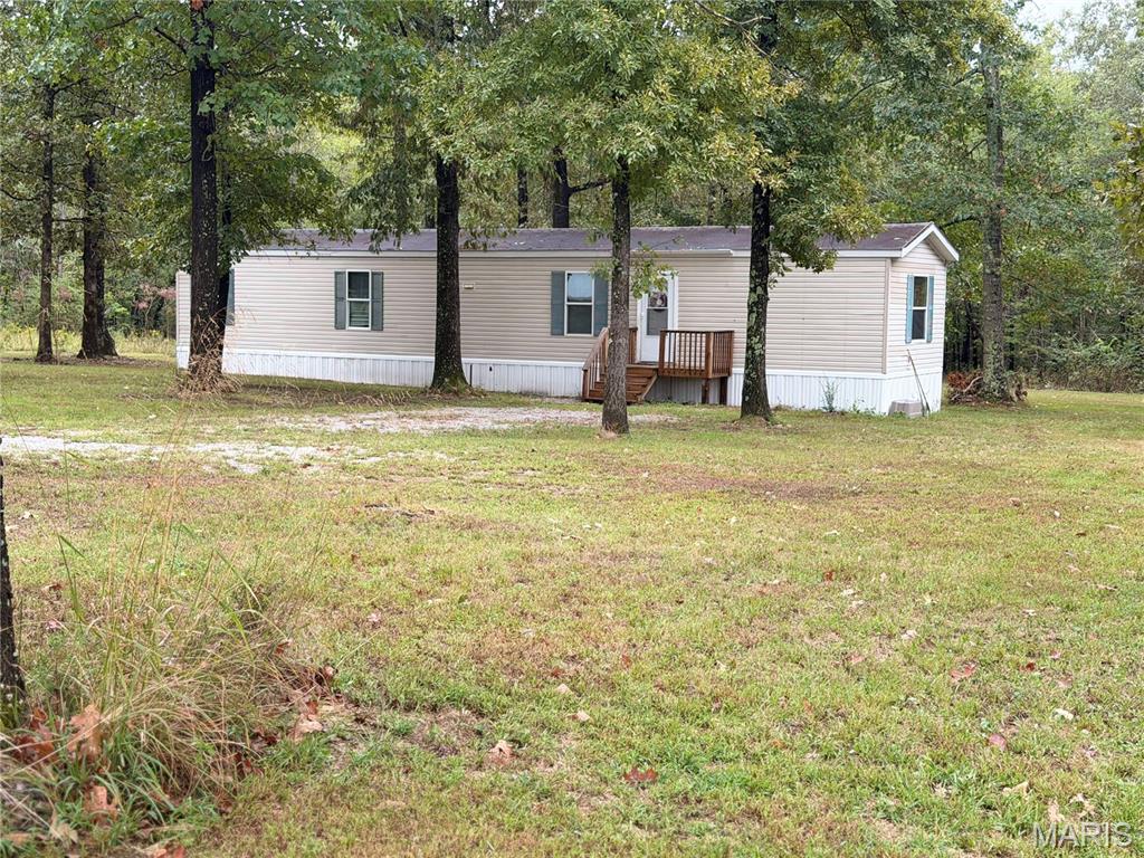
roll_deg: -0.9
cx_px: 572
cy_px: 429
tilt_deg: -5.1
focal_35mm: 48
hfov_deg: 39.7
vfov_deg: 30.3
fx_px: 1586
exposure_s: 1/151
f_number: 1.78
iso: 125
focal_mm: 6.76
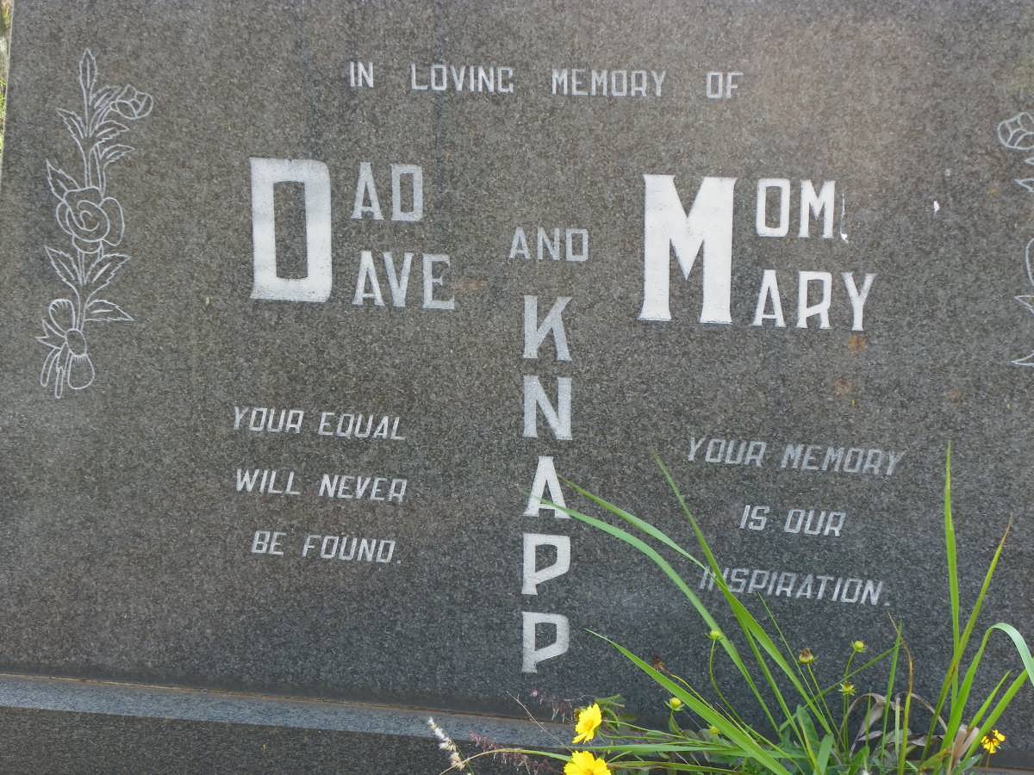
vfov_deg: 18.4
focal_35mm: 80
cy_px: 388
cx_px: 517
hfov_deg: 24.4
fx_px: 2390
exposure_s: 1/50
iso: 64
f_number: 4
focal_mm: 14.2
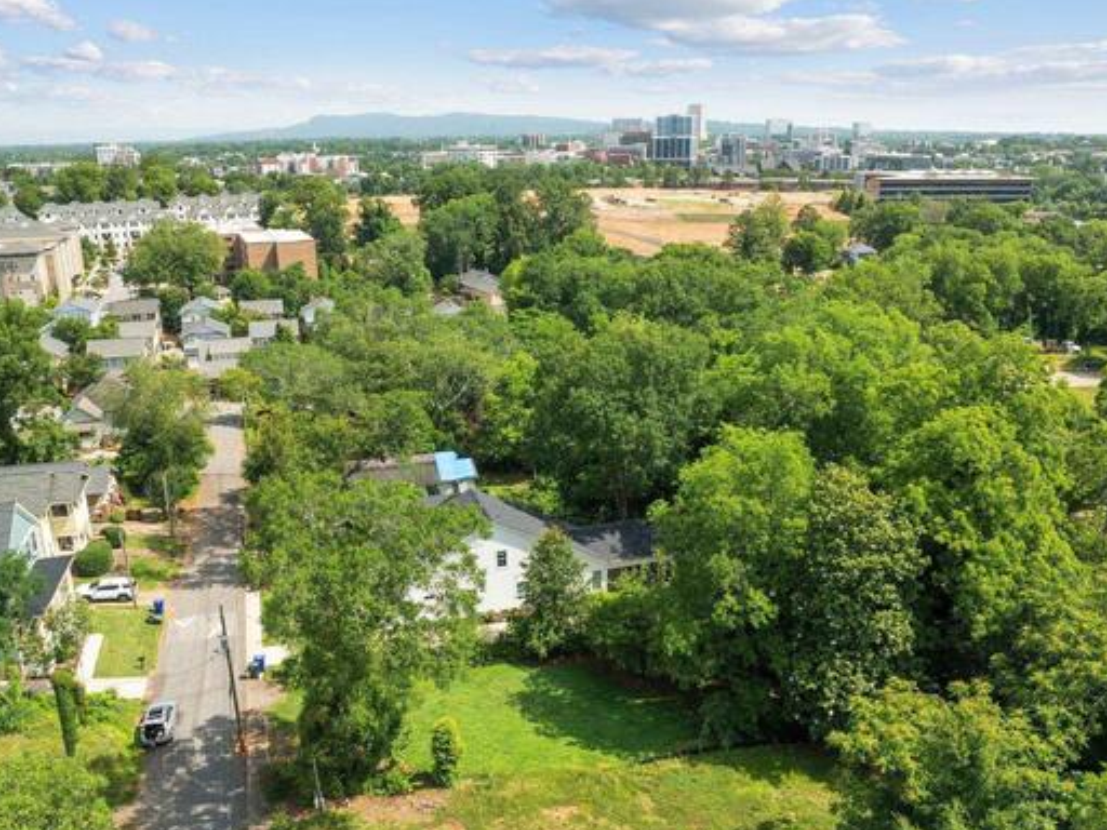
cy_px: 445
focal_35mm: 30
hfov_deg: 59.9
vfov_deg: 46.8
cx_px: 573
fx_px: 959
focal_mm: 12.29
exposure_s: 1/80
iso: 100
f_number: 4.5
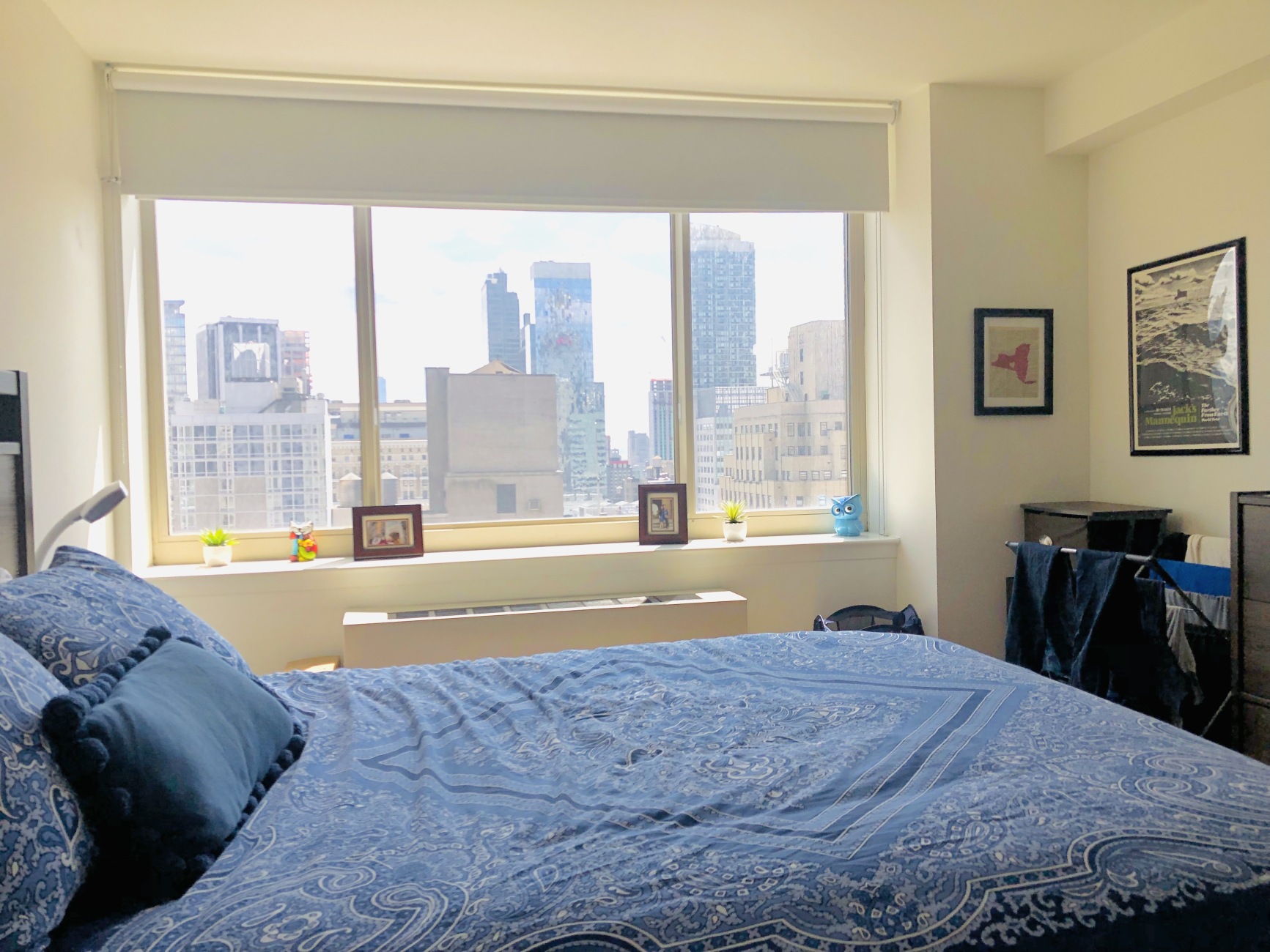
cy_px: 476
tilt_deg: -2.8
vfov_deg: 49.8
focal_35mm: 28
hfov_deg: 63.4
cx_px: 635
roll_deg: +1.0
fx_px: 1027
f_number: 1.8
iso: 20
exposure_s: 1/552
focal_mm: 3.99
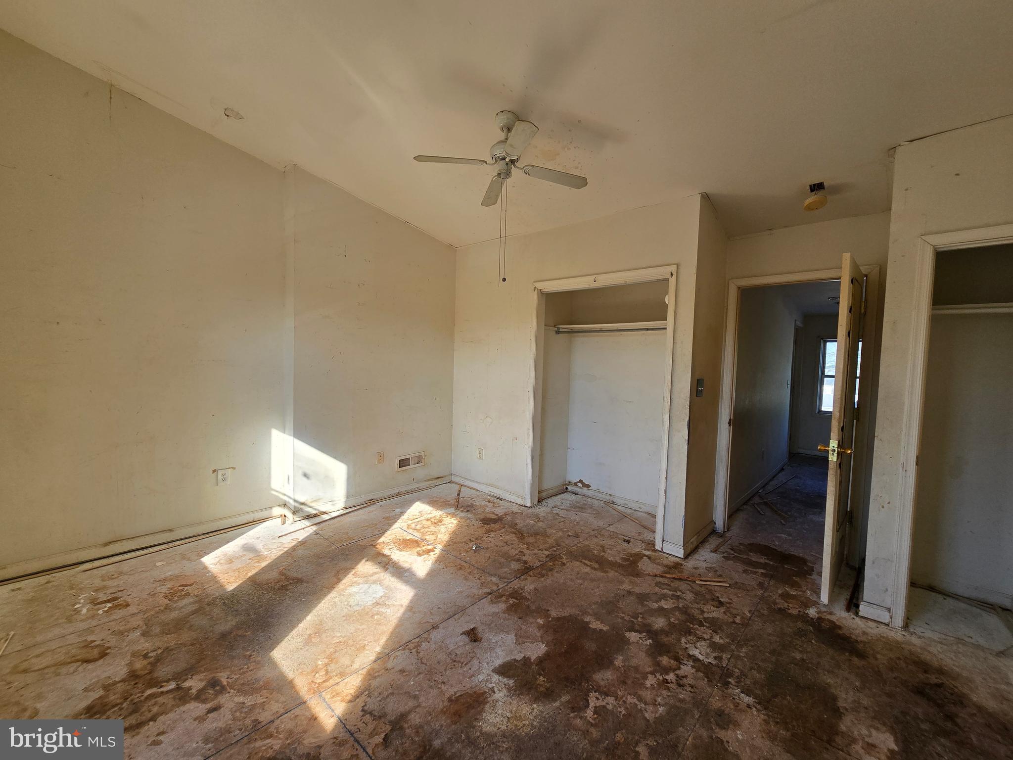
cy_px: 380
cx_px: 506
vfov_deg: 89.9
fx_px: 380
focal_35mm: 13
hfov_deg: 106.2
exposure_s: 1/316
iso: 50
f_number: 2.2
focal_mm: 2.2
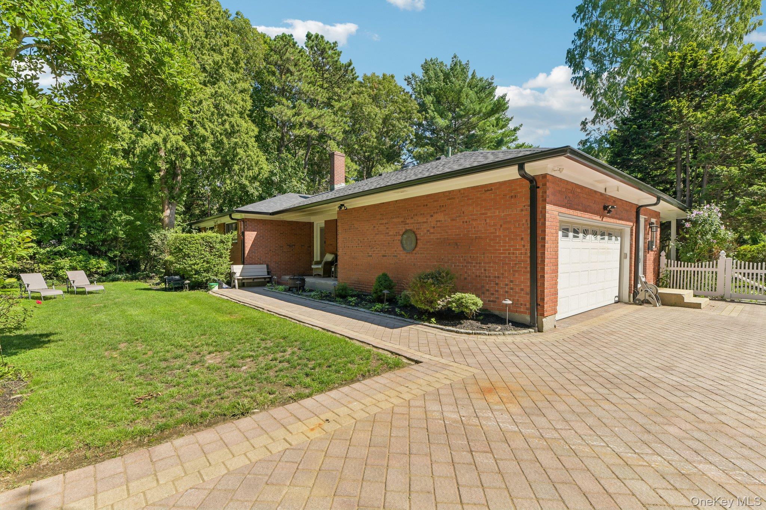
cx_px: 383
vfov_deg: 73.7
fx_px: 340
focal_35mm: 16
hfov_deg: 96.7
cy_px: 255
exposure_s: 1/200
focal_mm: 16
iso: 200
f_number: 9
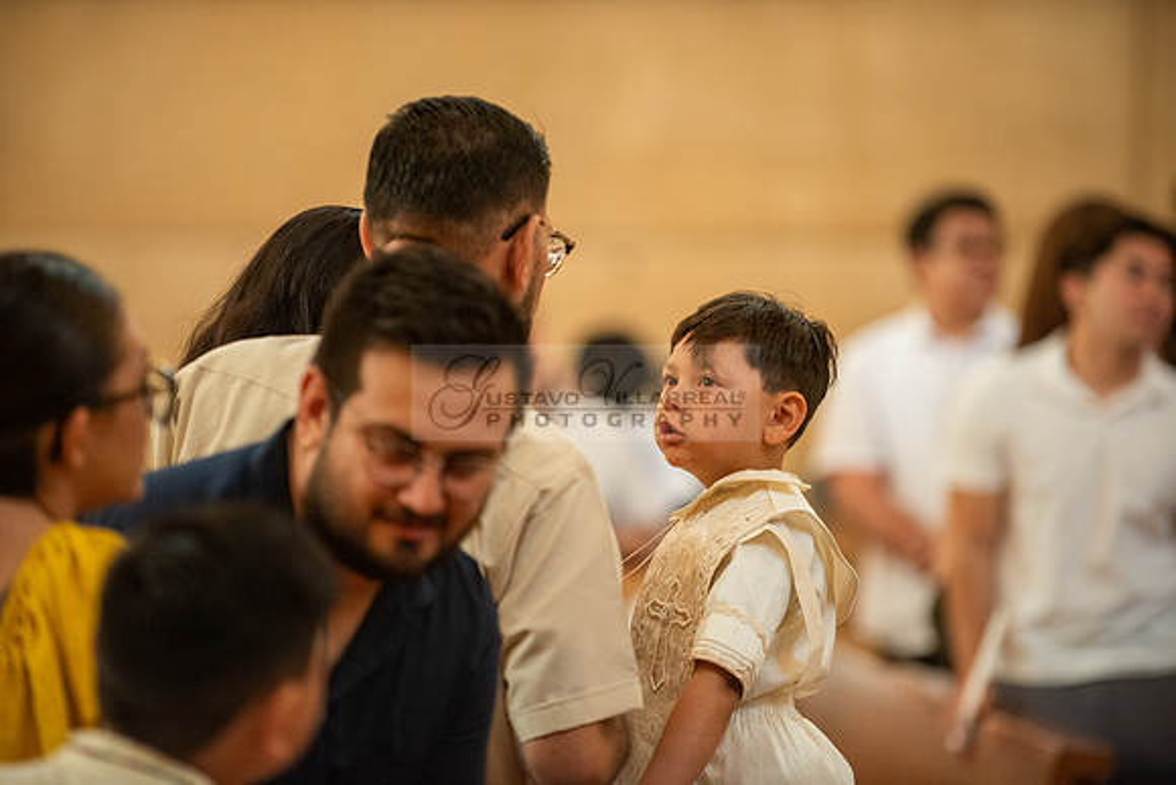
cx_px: 588
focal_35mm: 200
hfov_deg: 10.3
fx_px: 6535
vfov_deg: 6.9
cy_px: 392
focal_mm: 200
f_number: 2.8
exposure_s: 1/80
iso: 2000
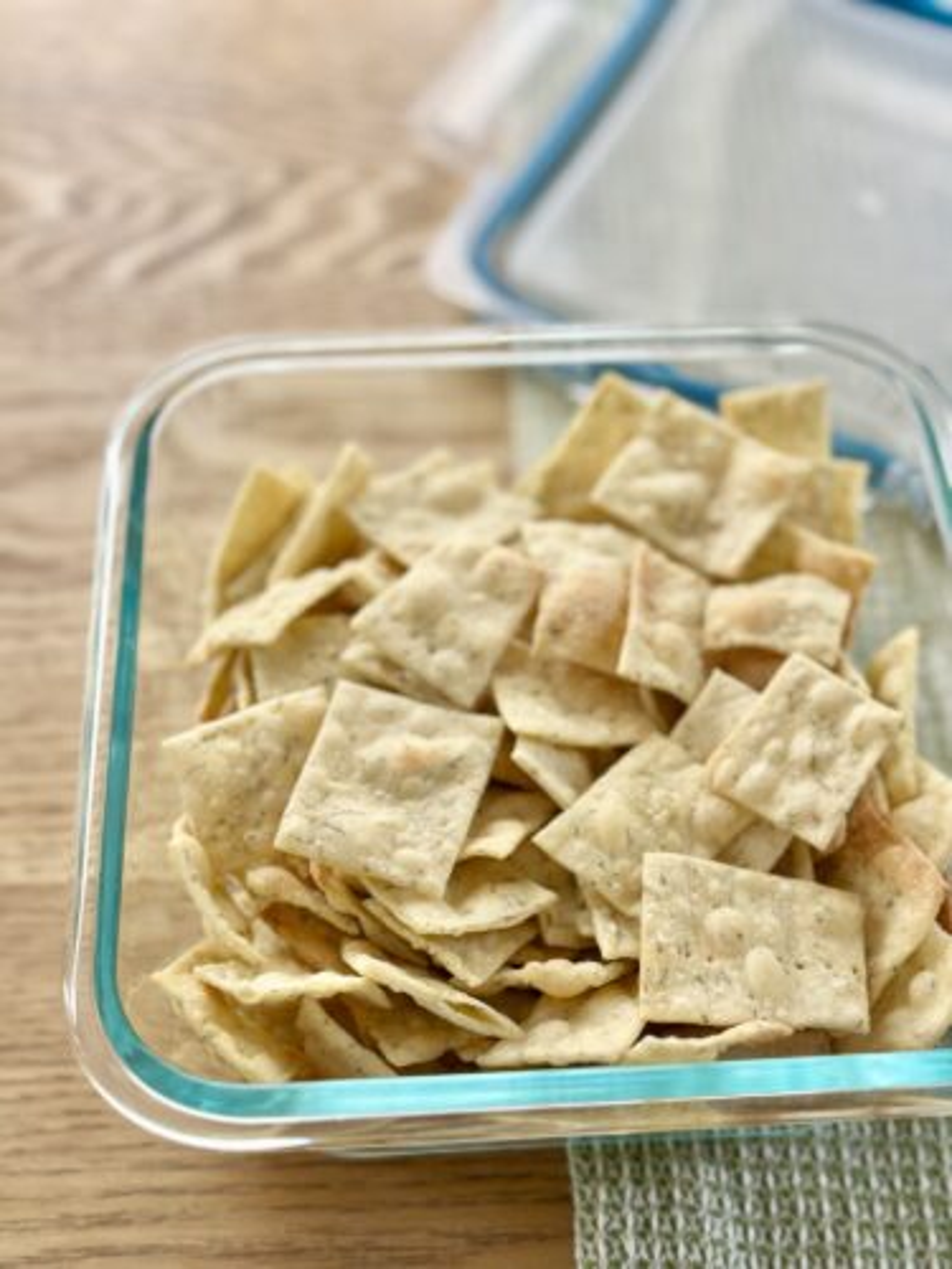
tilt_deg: -56.0
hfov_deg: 30.3
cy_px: 634
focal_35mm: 48
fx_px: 1760
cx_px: 476
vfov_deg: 39.7
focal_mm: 6.86
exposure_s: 1/121
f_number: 1.78
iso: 100
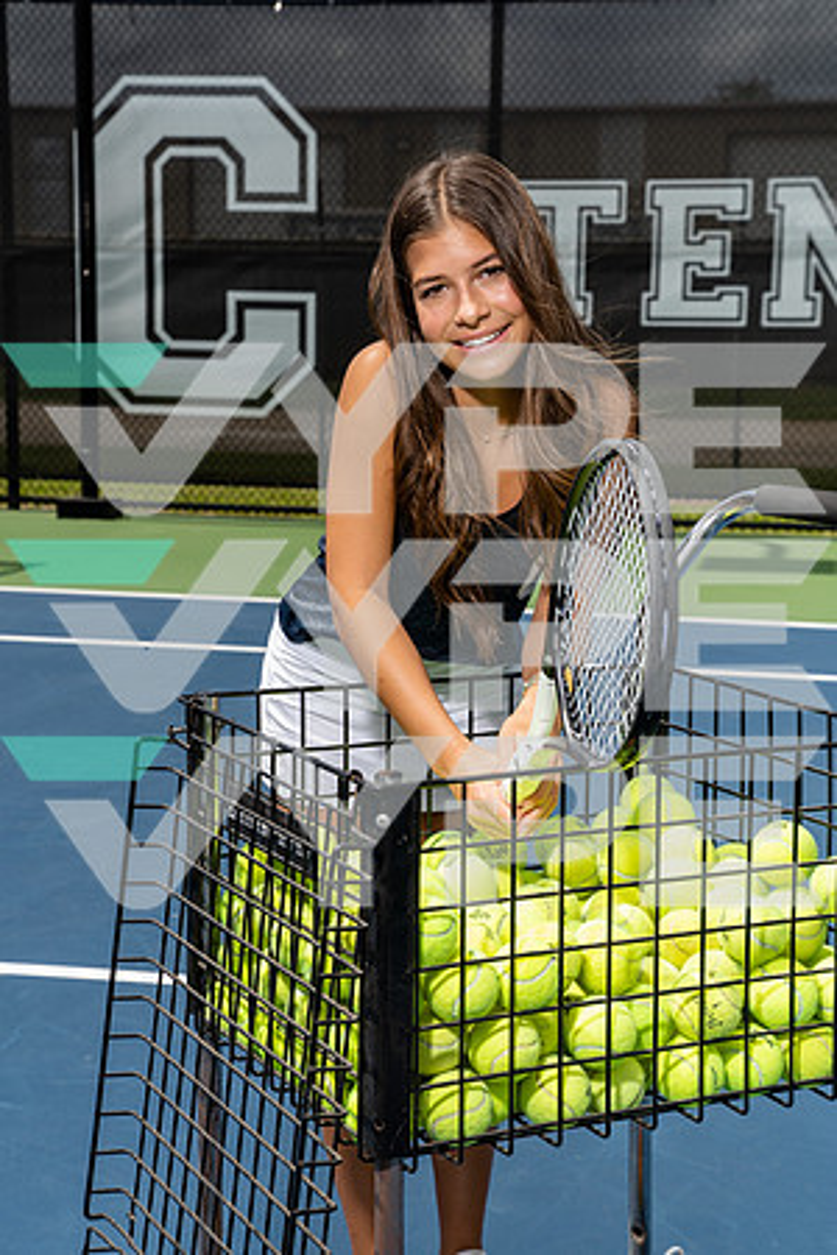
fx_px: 2336
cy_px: 628
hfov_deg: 20.3
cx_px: 418
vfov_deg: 30.1
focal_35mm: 67
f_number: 8
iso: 100
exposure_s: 1/250
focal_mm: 67
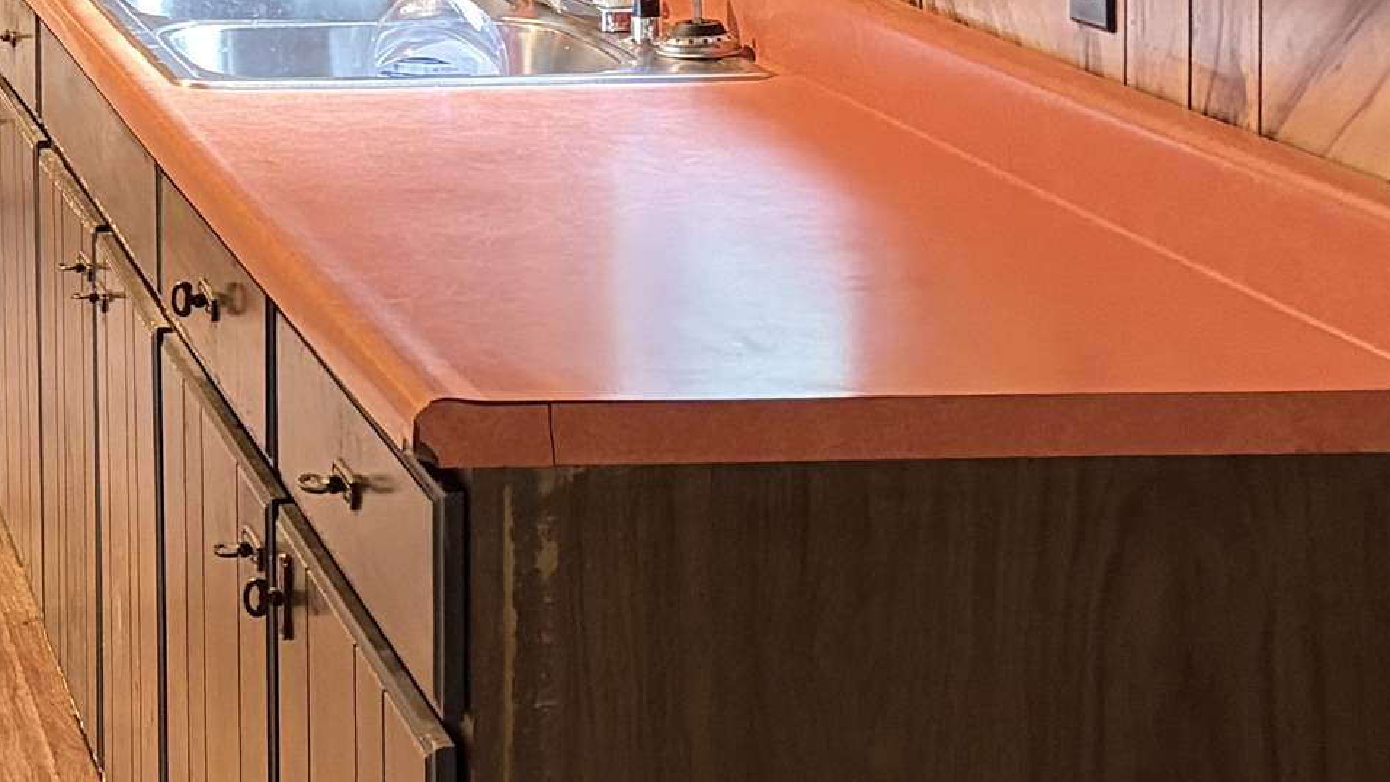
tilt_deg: -1.5
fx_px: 3354
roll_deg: +1.0
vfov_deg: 12.8
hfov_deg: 21.6
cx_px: -311
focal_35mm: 91
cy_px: -285
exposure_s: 1/20
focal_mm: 5.96
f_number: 1.6
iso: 1000
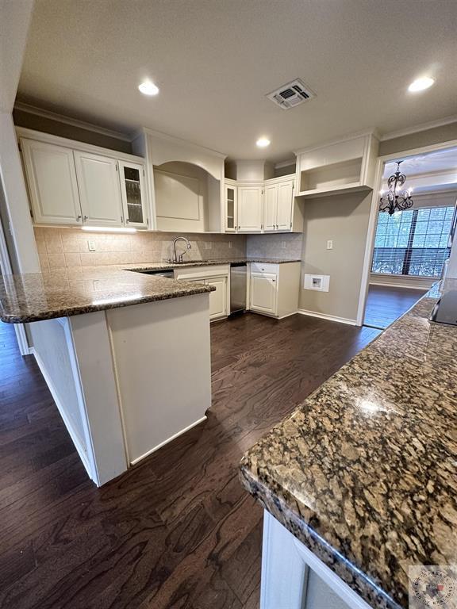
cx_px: 228
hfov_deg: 85.7
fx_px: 246
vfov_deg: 102.1
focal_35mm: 14
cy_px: 304
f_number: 2.2
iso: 320
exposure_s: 1/60
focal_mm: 2.22
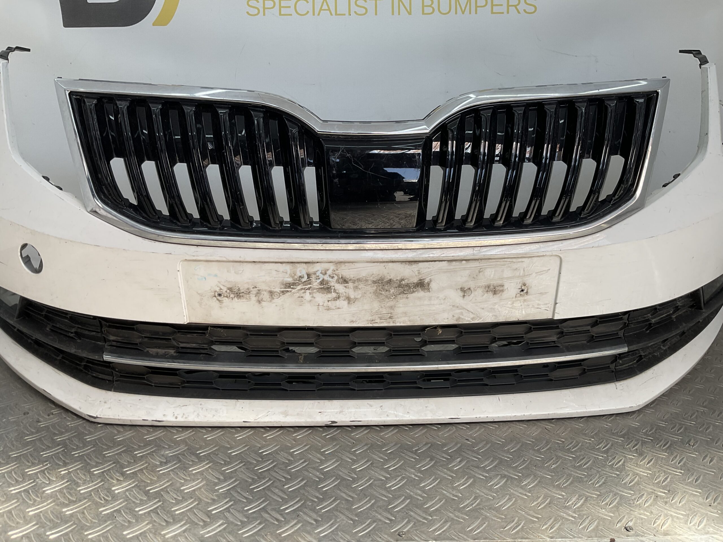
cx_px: 362
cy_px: 271
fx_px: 606
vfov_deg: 48.2
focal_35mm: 29
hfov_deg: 61.7
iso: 16
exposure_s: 1/353
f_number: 1.8
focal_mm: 3
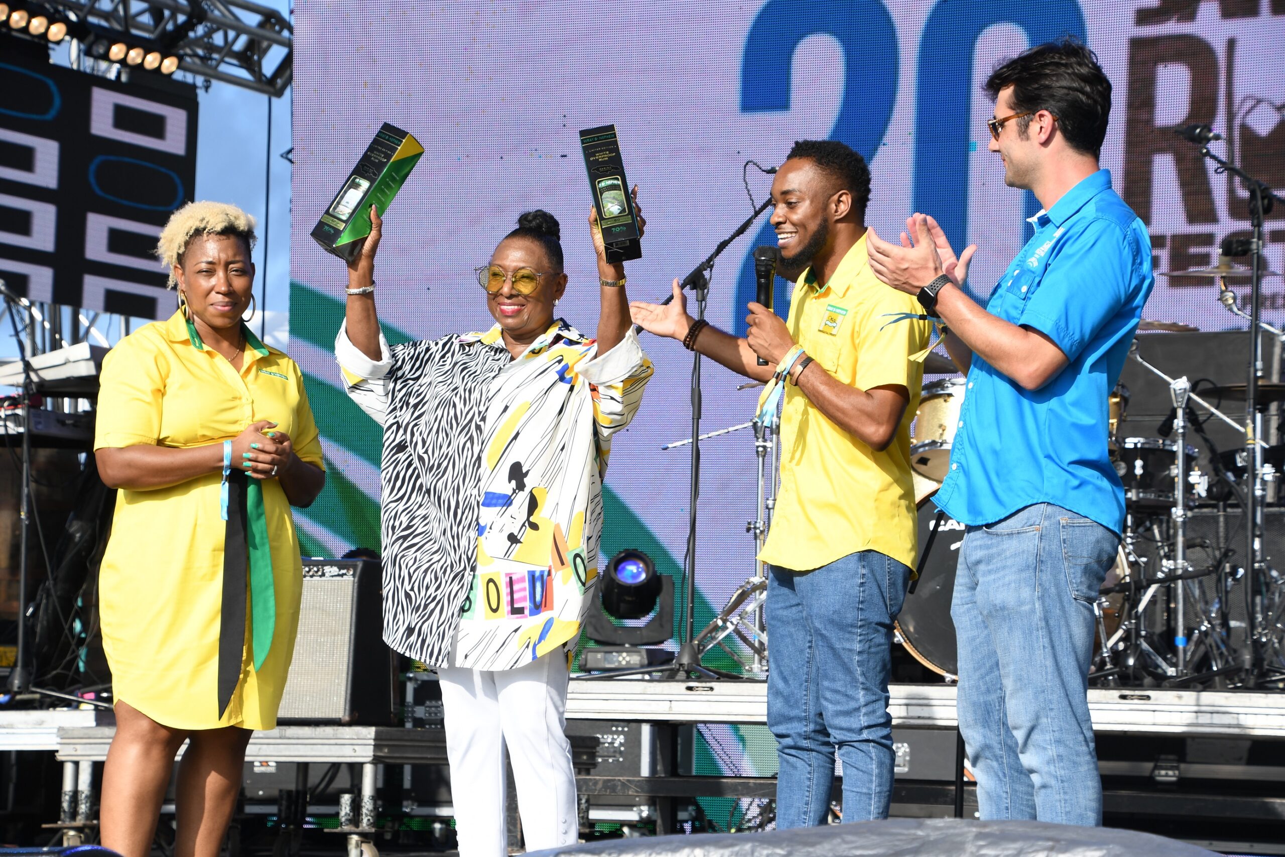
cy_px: 428
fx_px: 3998
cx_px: 642
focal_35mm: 112
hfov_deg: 18.3
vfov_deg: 12.2
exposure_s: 1/250
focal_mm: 75
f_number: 9
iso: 125
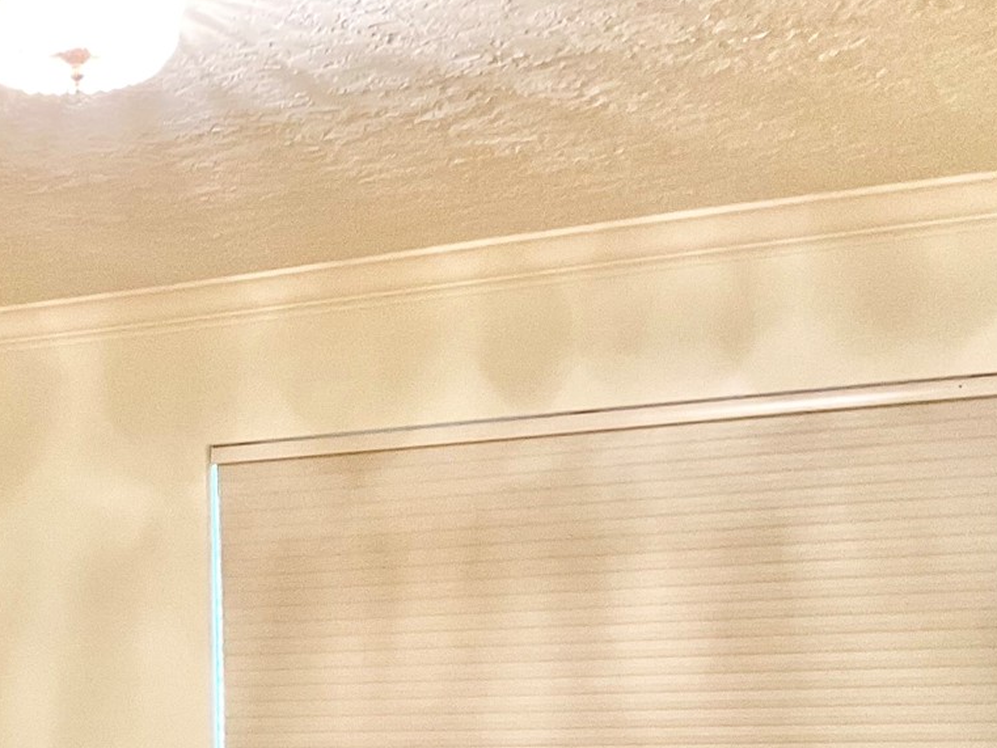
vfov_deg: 18.2
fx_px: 2247
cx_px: -14
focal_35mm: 78
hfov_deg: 23.9
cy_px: 811
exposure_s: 1/40
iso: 200
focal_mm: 3
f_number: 1.8
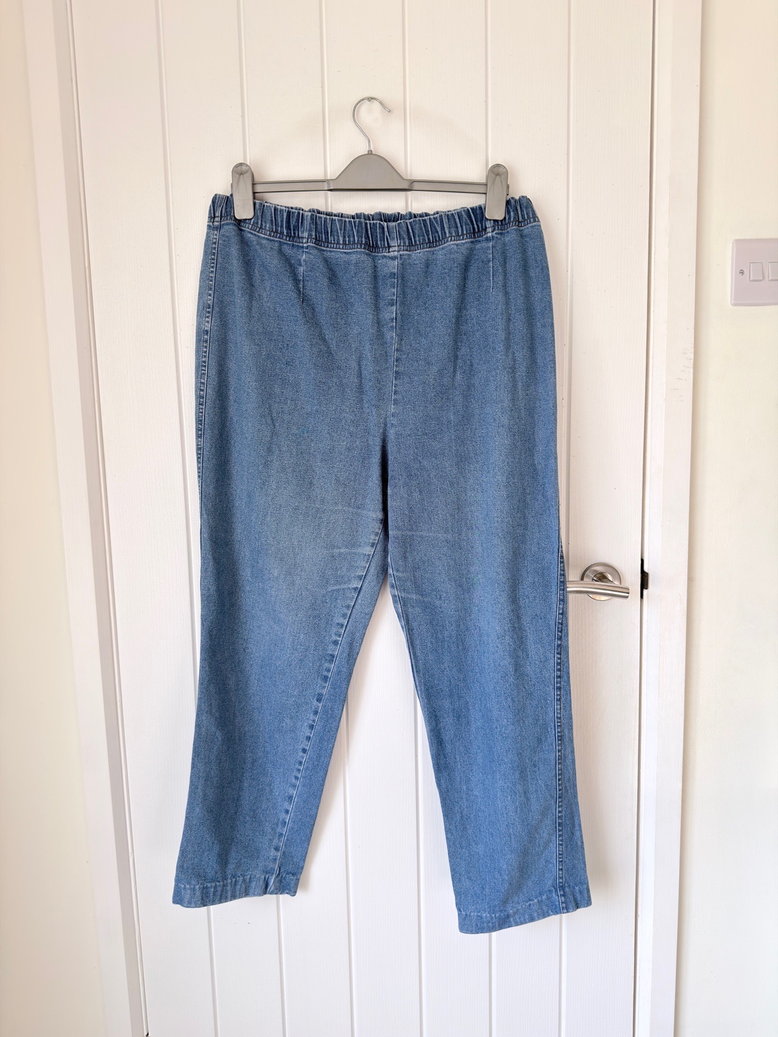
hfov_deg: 56.8
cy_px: 518
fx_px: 719
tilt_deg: -7.7
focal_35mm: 24
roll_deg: +0.9
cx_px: 389
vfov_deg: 71.6
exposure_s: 1/167
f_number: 1.78
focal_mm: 6.76
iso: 64
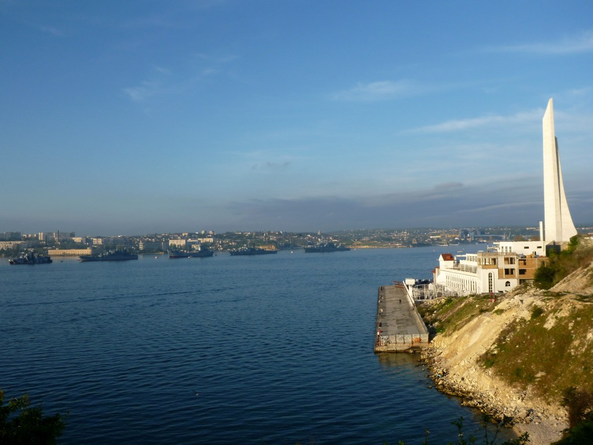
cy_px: 222
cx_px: 296
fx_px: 617
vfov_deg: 39.7
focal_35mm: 36
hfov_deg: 51.4
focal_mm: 6.4
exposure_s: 1/500
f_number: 3.9
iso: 100
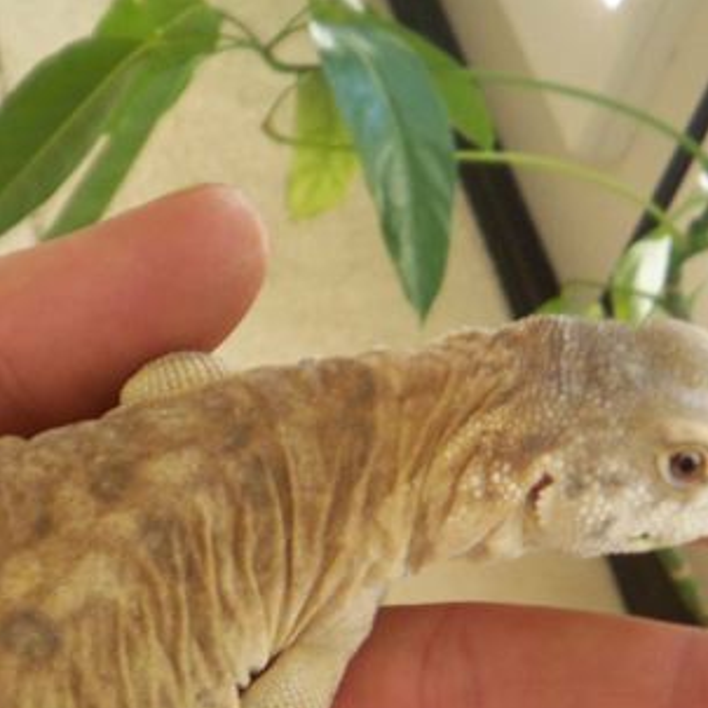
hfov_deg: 23.6
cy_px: 558
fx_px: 1689
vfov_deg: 23.4
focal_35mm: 73
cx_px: 260
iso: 200
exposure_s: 1/30
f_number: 3.9
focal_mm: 6.4
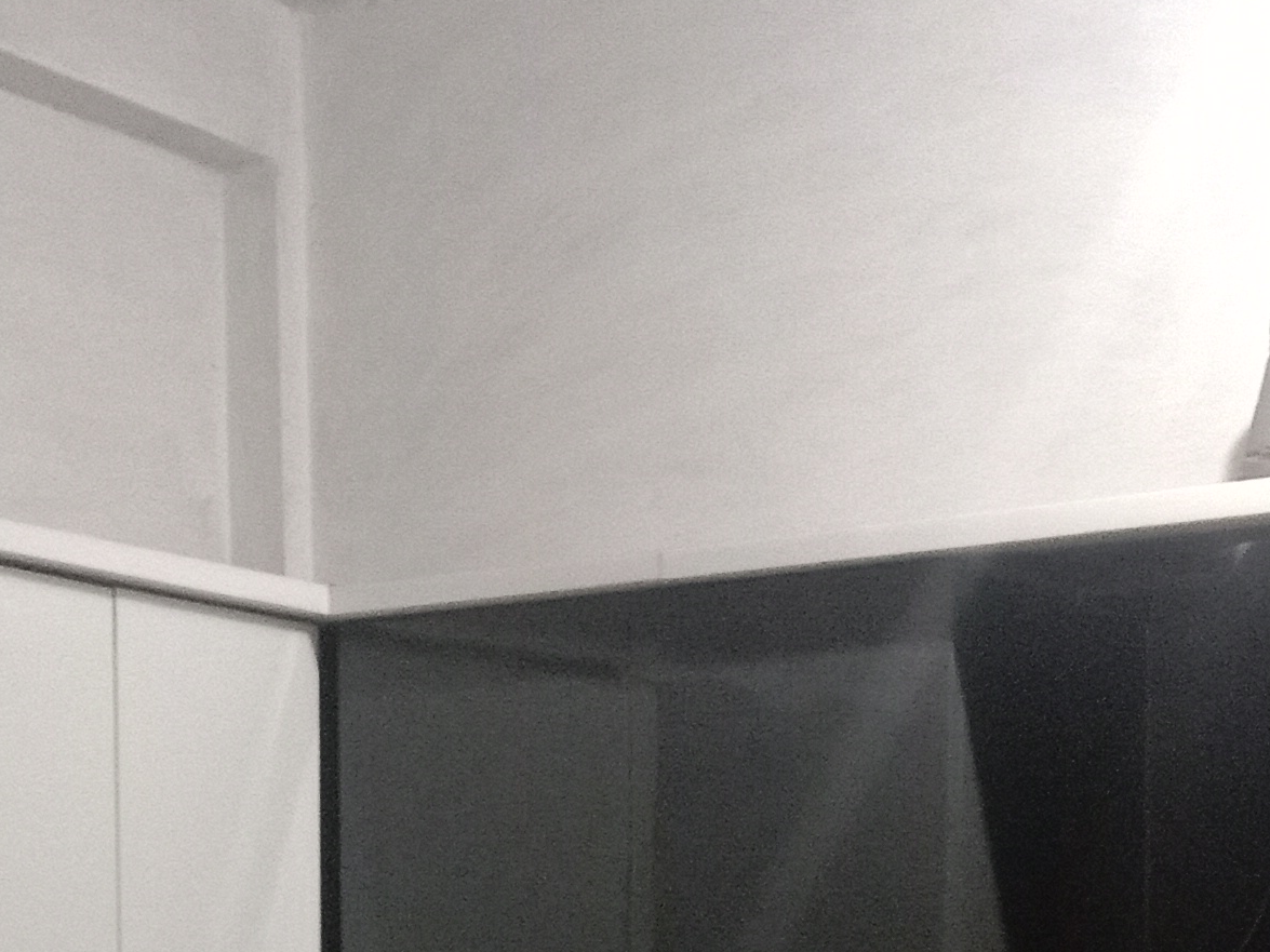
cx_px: 413
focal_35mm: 85
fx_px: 3118
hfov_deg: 22.9
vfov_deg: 15.4
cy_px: 1624
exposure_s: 1/16.7
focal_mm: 3.39
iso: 1231
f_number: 2.2
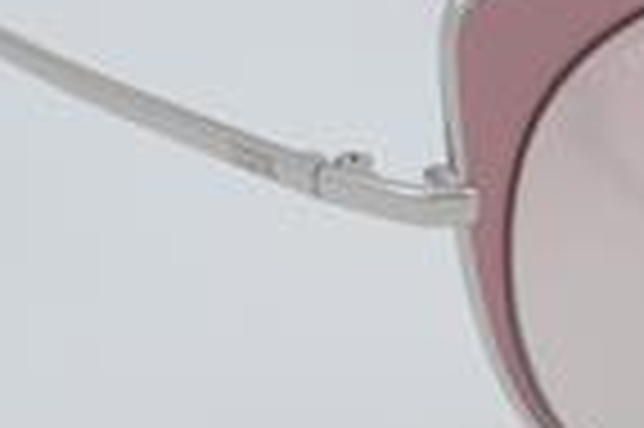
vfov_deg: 5.9
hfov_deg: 8.9
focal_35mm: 230
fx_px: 4117
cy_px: 144
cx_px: 676
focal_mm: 55
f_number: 32
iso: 100
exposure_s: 1/3
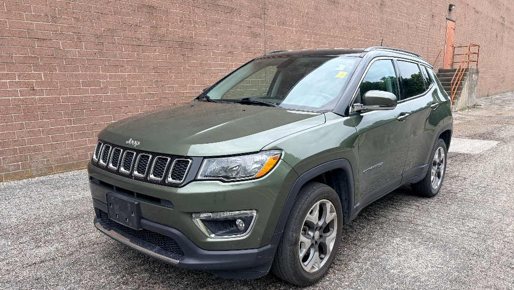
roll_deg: +3.3
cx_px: 261
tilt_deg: -11.3
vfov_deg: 40.1
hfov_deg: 66.1
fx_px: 395
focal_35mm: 29
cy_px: 172
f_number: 1.6
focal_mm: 5.96
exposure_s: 1/417
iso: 50
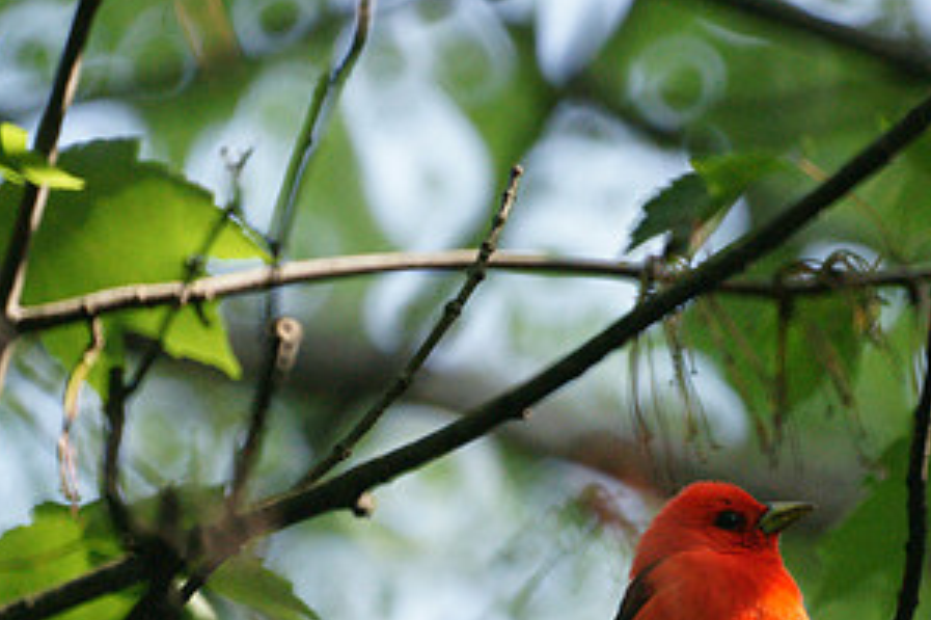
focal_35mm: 1456
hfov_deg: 1.4
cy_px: 584
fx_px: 37631
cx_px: 688
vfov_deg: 0.9
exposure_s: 1/250
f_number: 8
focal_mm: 500
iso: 1600
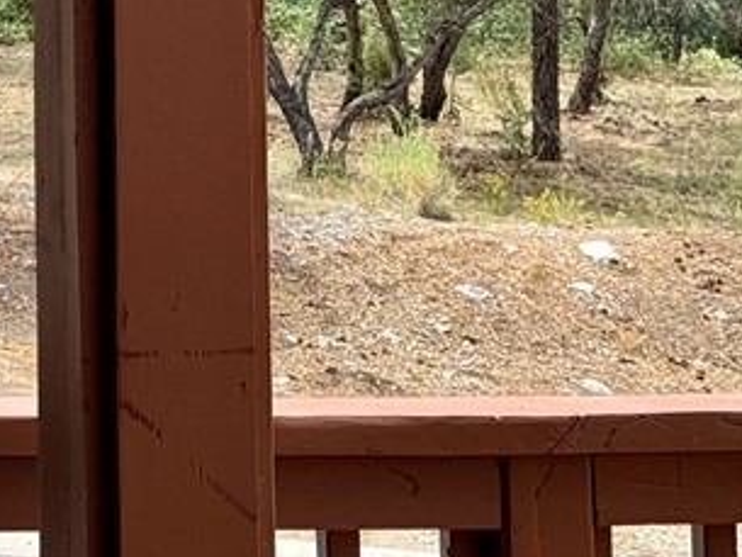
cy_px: -292
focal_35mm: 161
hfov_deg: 11.6
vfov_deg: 9.0
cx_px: -494
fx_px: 3452
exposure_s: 1/865
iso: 64
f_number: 1.78
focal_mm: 6.76
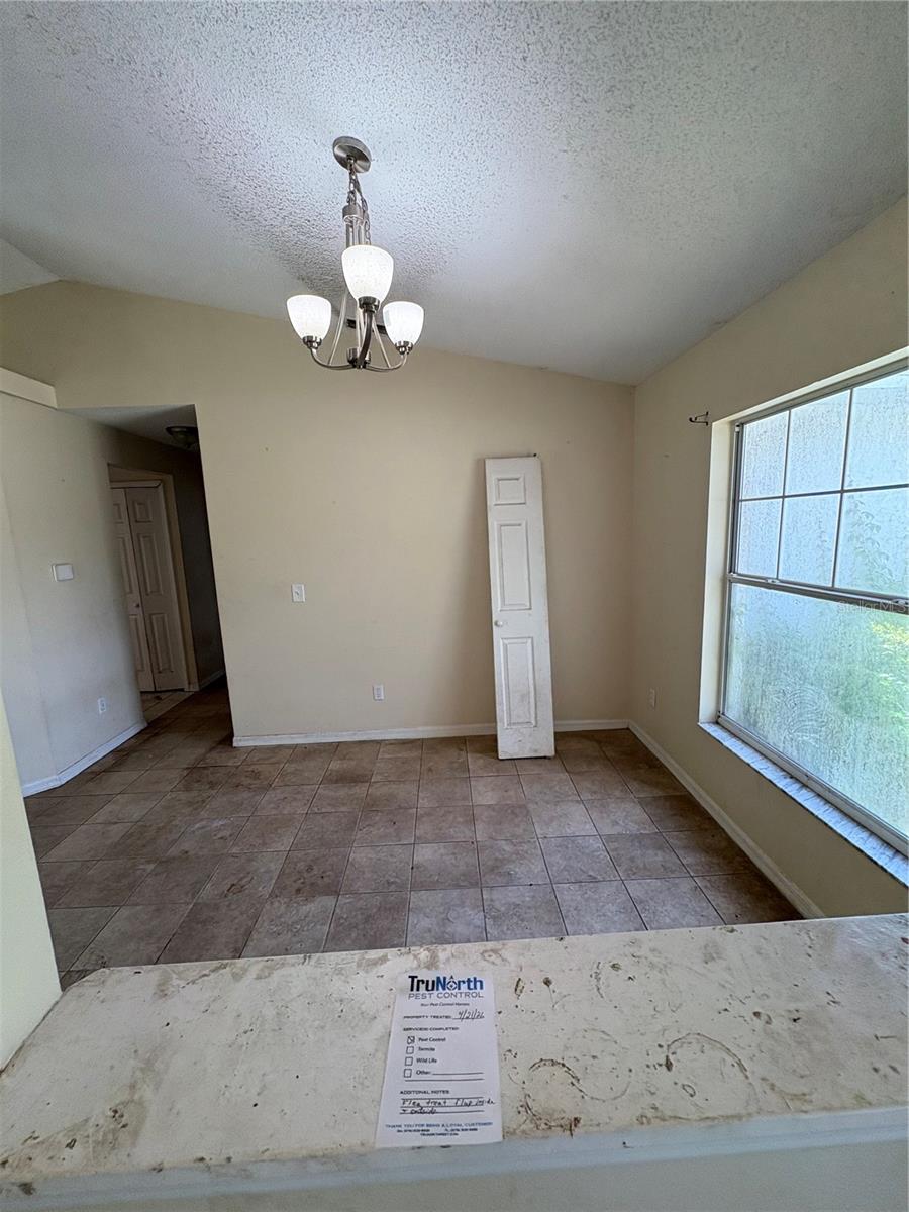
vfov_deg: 102.1
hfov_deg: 85.7
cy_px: 606
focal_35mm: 14
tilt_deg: -8.8
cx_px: 454
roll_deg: +0.8
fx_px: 490
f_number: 2.2
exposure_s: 1/120
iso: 125
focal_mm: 2.22
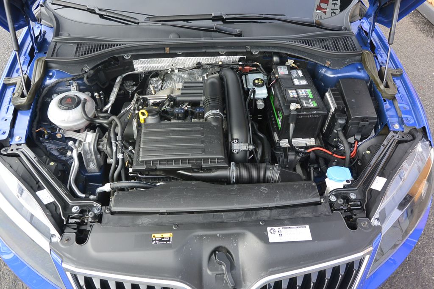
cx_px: 217
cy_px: 144
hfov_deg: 67.4
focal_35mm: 27
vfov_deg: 47.9
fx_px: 326
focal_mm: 10
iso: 160
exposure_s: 1/250
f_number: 4
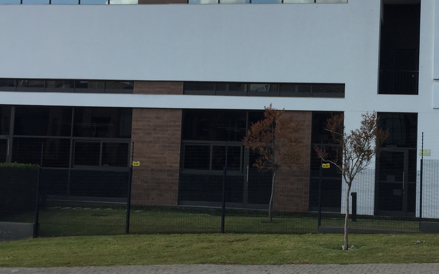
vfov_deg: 22.3
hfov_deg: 34.4
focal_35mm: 58
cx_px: 328
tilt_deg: +2.7
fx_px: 694
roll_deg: -2.3
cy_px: 115
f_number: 2.2
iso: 32
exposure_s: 1/1464
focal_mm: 4.15
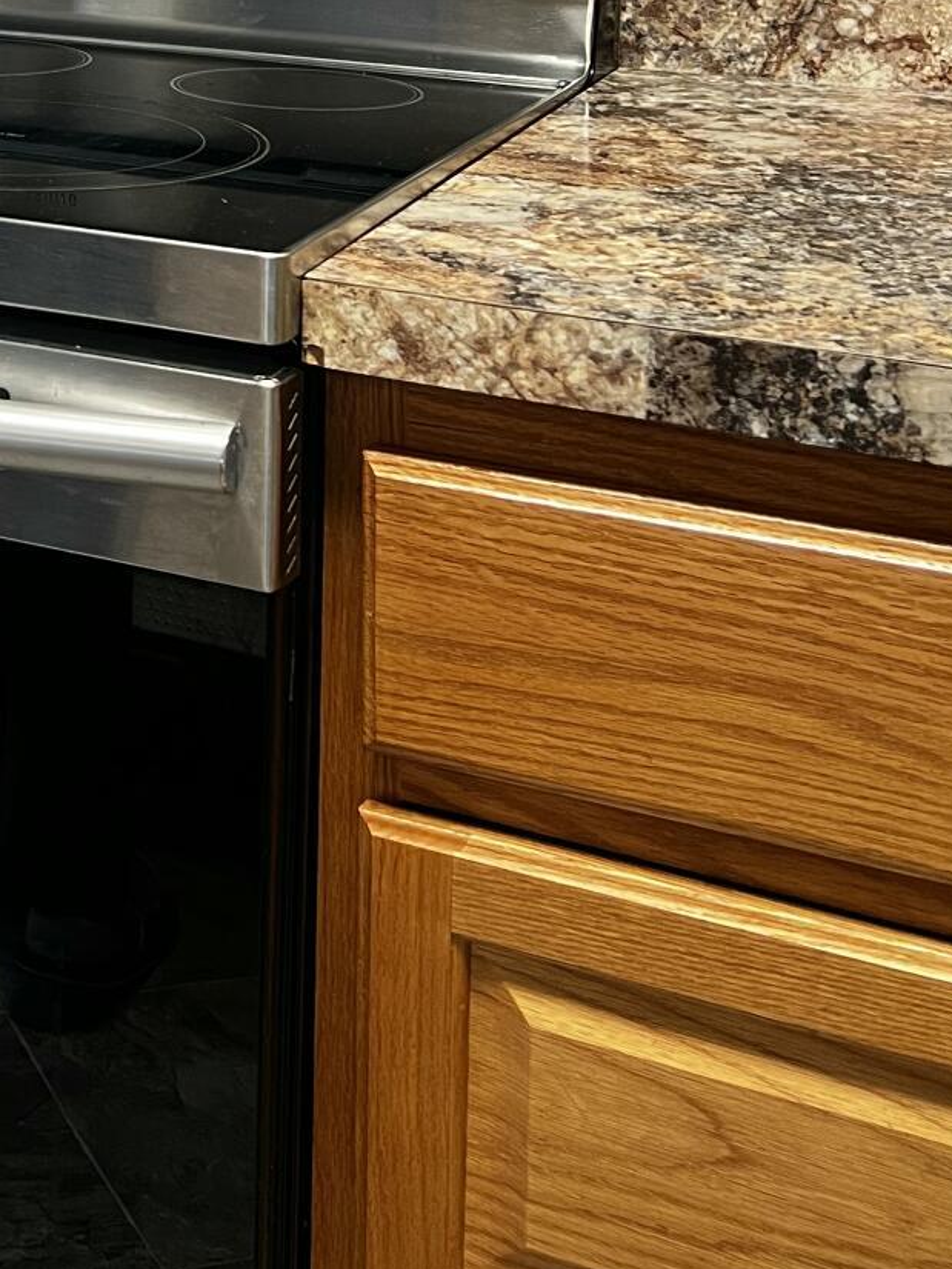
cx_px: -114
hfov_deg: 22.0
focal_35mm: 63
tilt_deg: -5.7
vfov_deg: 28.1
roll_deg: +0.3
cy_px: -114
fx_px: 2310
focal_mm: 5.7
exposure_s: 1/60
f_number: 1.5
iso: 160
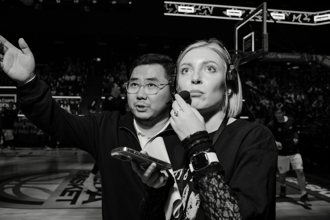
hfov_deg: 54.4
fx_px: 321
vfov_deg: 37.9
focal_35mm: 35
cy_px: 110
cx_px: 165
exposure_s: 1/250
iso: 800
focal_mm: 35
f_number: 4.5
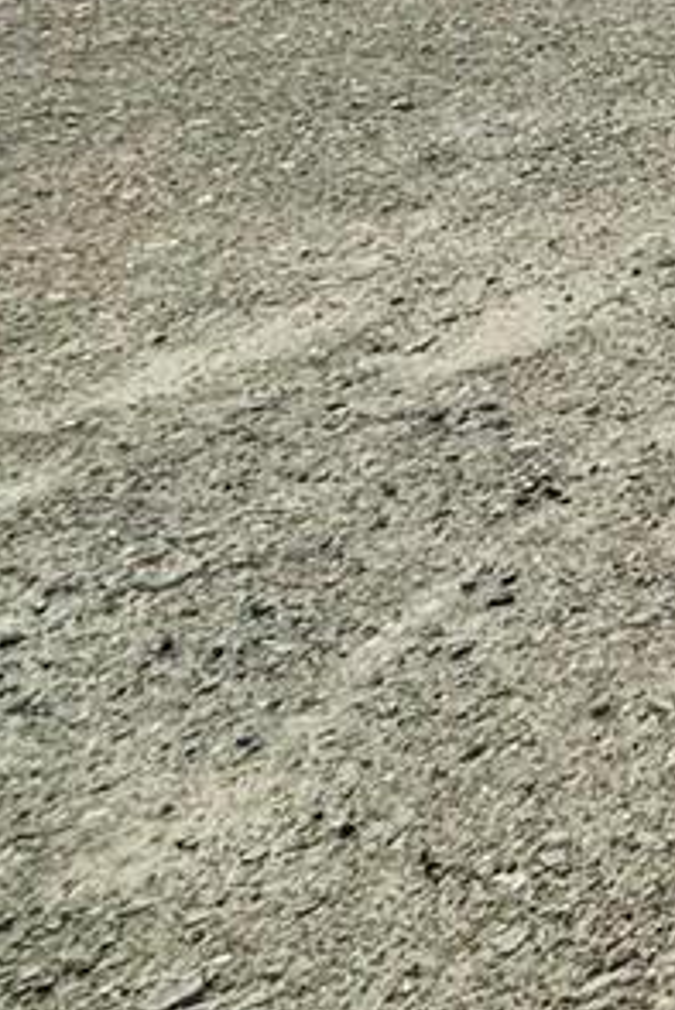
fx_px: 2219
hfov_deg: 12.0
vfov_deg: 19.2
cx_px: 1826
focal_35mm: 79
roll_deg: +0.0
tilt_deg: +10.5
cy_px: -825
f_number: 2.2
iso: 50
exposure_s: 1/5814
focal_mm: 2.22
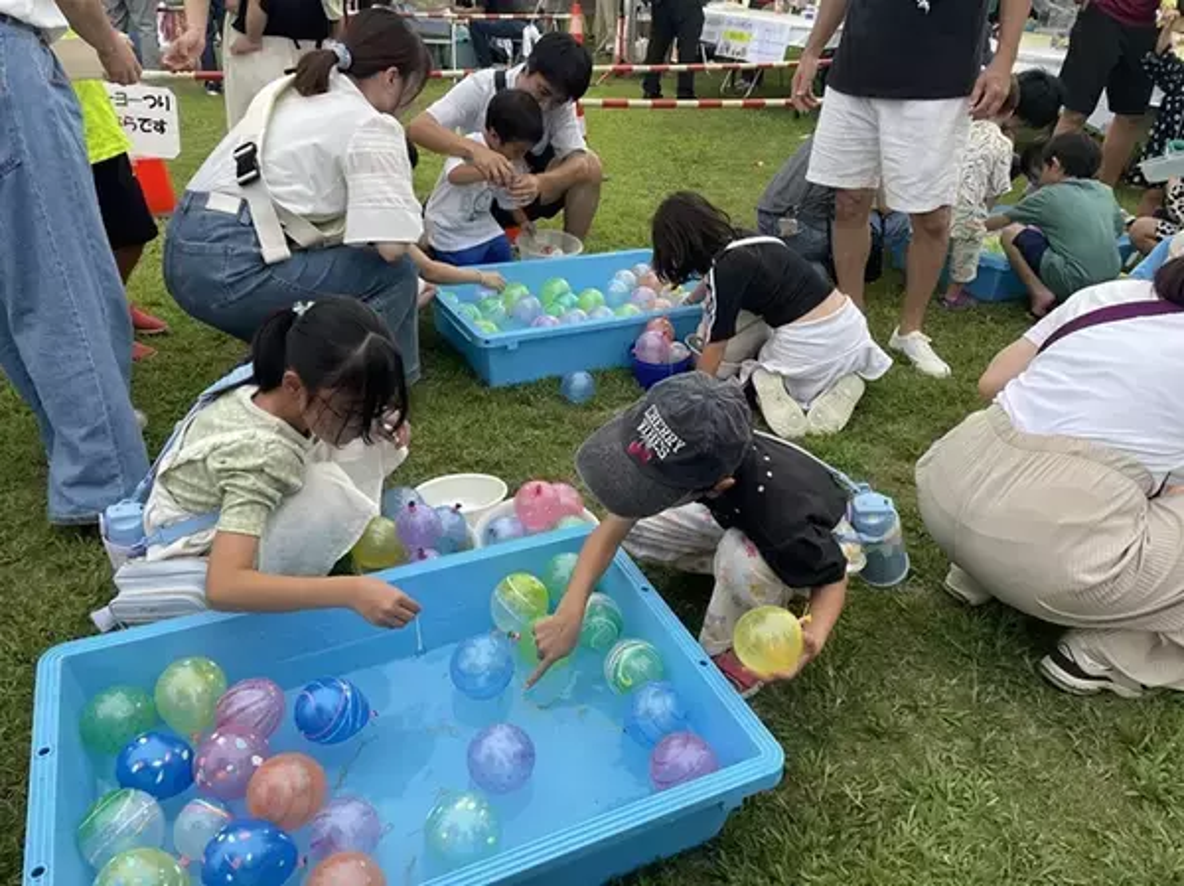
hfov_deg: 67.3
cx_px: 592
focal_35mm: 26
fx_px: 889
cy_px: 443
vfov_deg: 53.0
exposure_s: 1/120
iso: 100
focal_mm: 4.2
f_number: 1.6
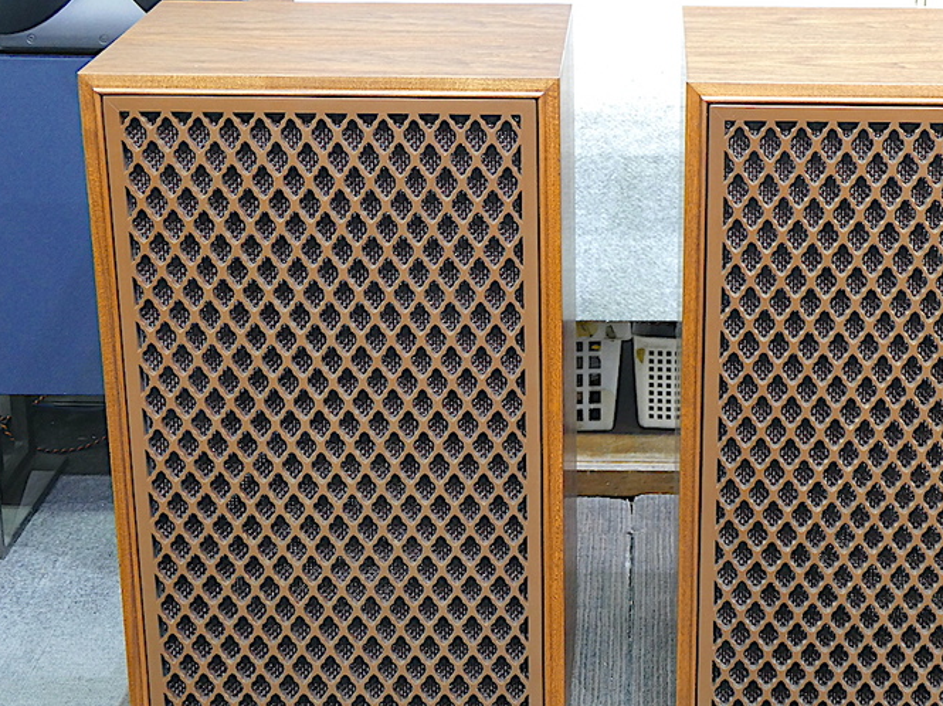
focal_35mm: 78
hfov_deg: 24.9
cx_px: 620
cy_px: 391
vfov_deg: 18.9
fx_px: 2124
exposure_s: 1/2
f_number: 4.1
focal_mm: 9.6
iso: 200
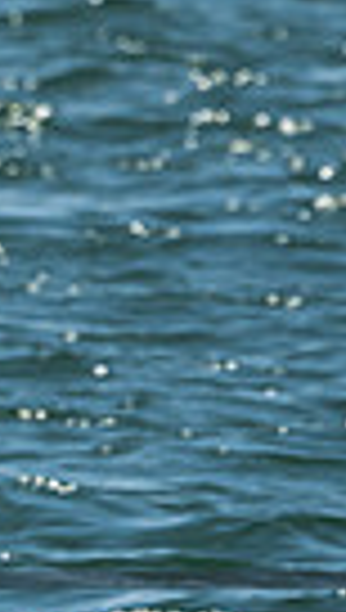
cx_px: -926
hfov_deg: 0.7
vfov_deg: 1.2
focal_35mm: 1782
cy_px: 686
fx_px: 28922
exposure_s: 1/500
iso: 360
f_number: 16
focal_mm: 400
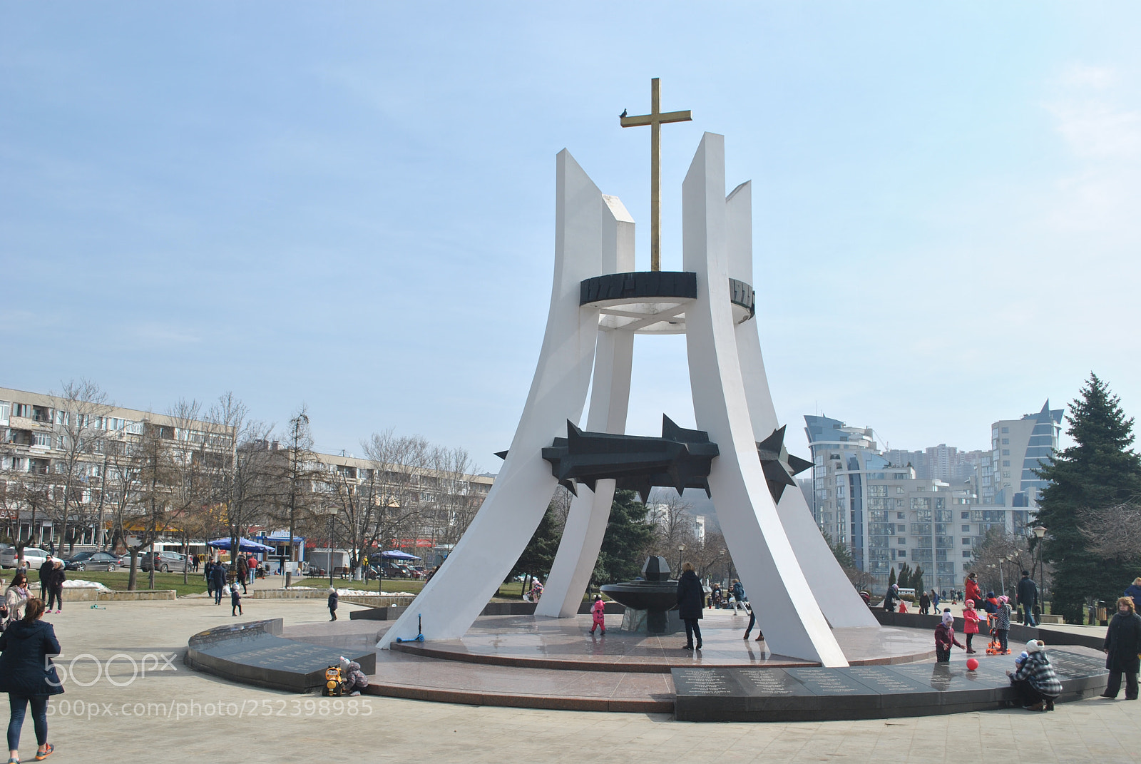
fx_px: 1047
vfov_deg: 40.1
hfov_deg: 57.2
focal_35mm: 33
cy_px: 382
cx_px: 570
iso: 100
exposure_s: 1/125
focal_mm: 22
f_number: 6.3
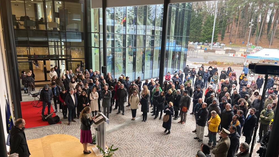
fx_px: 215
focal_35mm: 29
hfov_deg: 66.1
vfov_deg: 40.0
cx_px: 141
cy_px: 97
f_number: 1.5
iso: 80
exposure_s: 1/121
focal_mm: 5.7
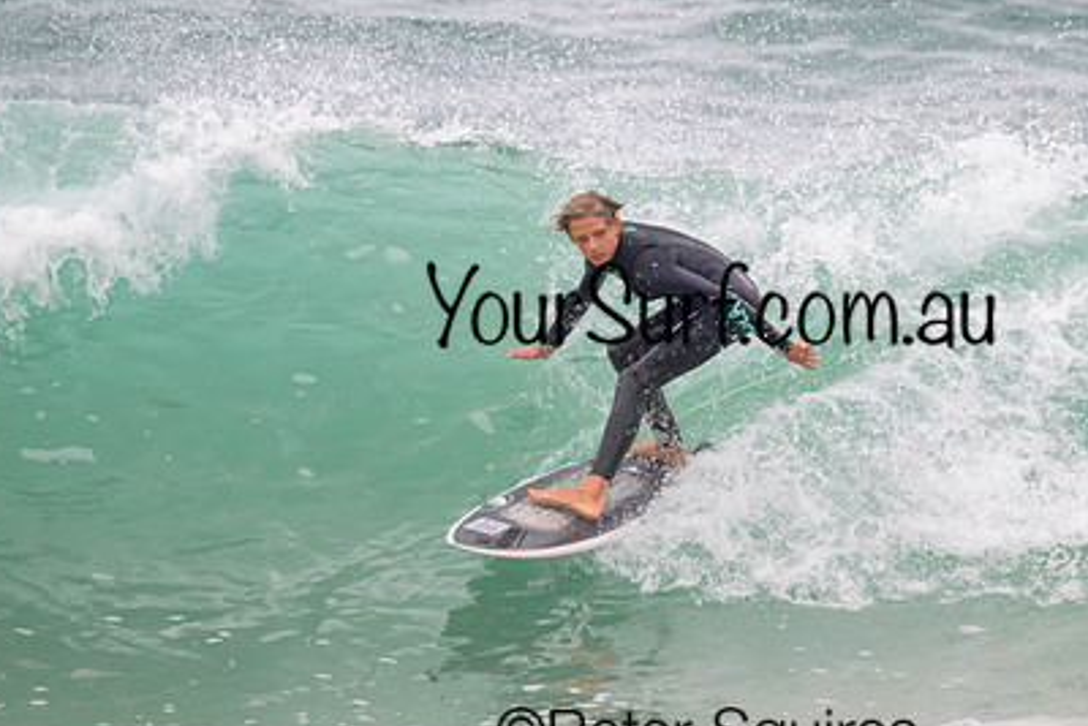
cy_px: 281
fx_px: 35038
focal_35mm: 1159
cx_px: 707
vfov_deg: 1.2
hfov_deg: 1.8
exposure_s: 1/2000
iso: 1400
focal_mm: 800
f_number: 11
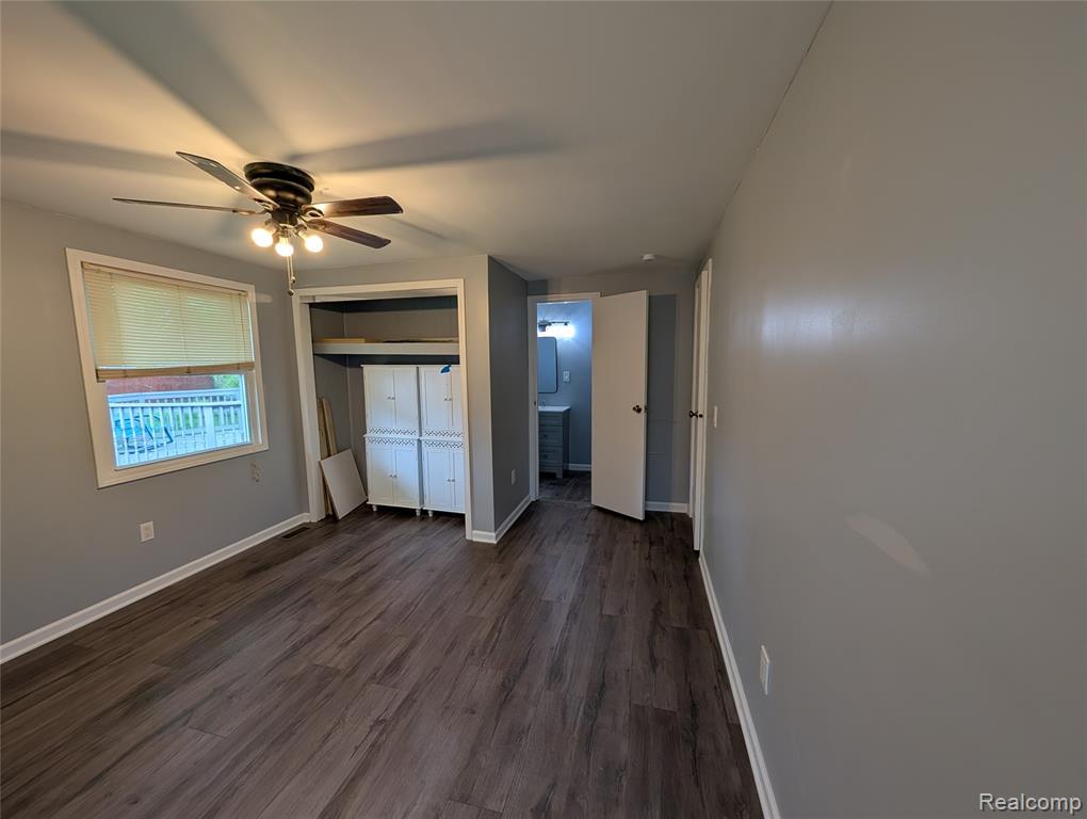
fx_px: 377
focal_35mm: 12
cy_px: 410
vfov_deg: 94.6
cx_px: 544
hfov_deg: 110.5
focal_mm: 2.02
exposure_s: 1/60
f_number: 1.7
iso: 71
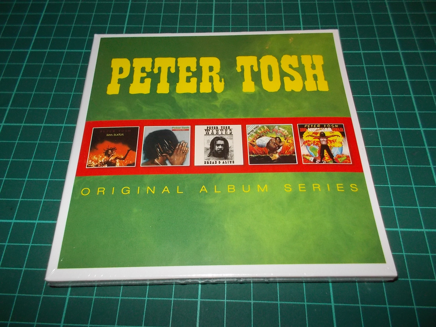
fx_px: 365
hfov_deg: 61.7
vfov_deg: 48.2
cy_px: 164
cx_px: 218
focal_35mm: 29
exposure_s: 1/30
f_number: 3.3
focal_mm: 4.1
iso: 200
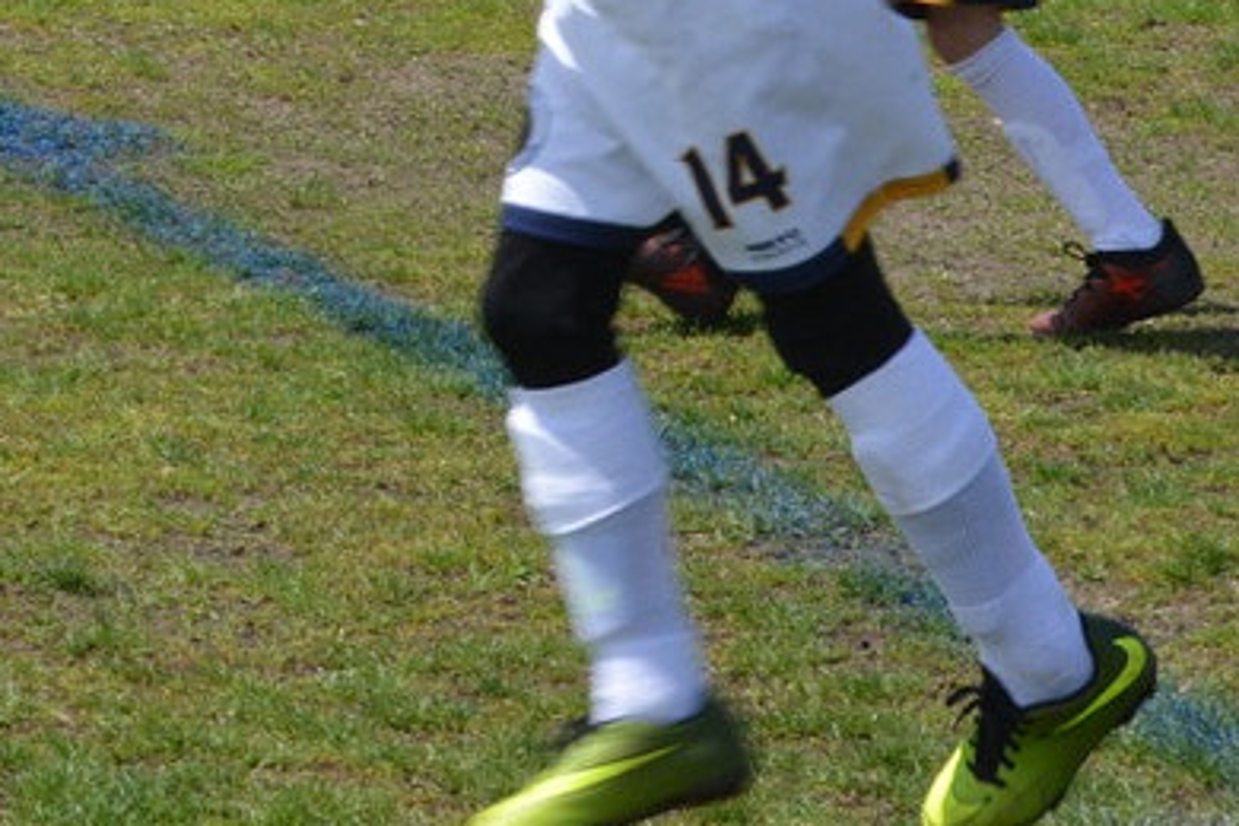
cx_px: -1233
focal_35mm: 287
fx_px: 9877
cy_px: -812
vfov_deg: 4.7
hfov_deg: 6.9
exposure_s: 1/125
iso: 450
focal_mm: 70
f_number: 22
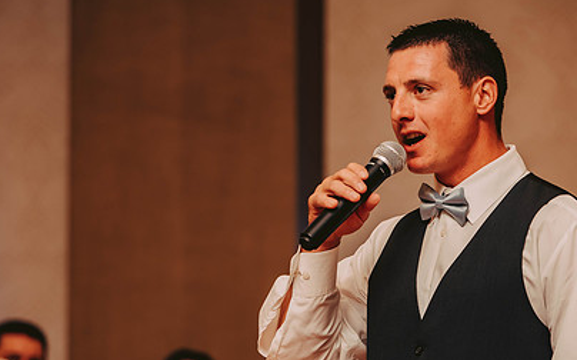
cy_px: 256
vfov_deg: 7.2
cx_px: 294
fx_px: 2876
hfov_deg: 11.5
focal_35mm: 183
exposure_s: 1/60
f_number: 2.8
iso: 800
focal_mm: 125
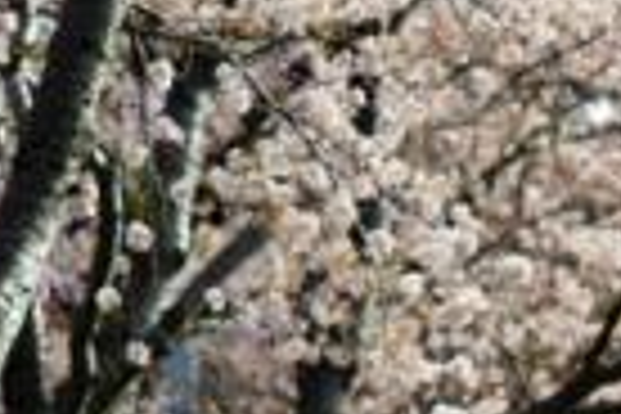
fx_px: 7693
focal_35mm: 446
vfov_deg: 3.1
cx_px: 864
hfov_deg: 4.6
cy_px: 662
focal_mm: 77
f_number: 5.6
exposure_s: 1/200
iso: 100
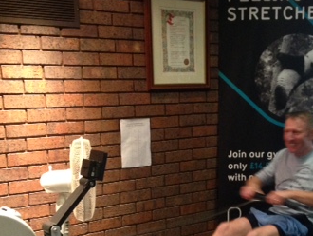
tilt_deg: -11.2
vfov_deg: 22.7
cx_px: 201
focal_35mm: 64
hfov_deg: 30.1
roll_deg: +1.5
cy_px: 186
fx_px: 579
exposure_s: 1/20
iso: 400
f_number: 2.4
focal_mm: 4.12
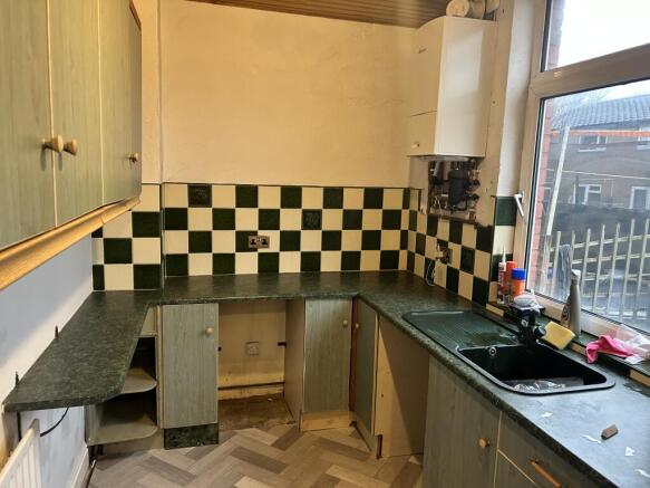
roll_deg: -1.7
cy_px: 244
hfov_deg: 67.3
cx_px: 325
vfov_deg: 53.0
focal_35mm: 26
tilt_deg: -8.8
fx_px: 488
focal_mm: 5.7
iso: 320
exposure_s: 1/50
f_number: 1.5
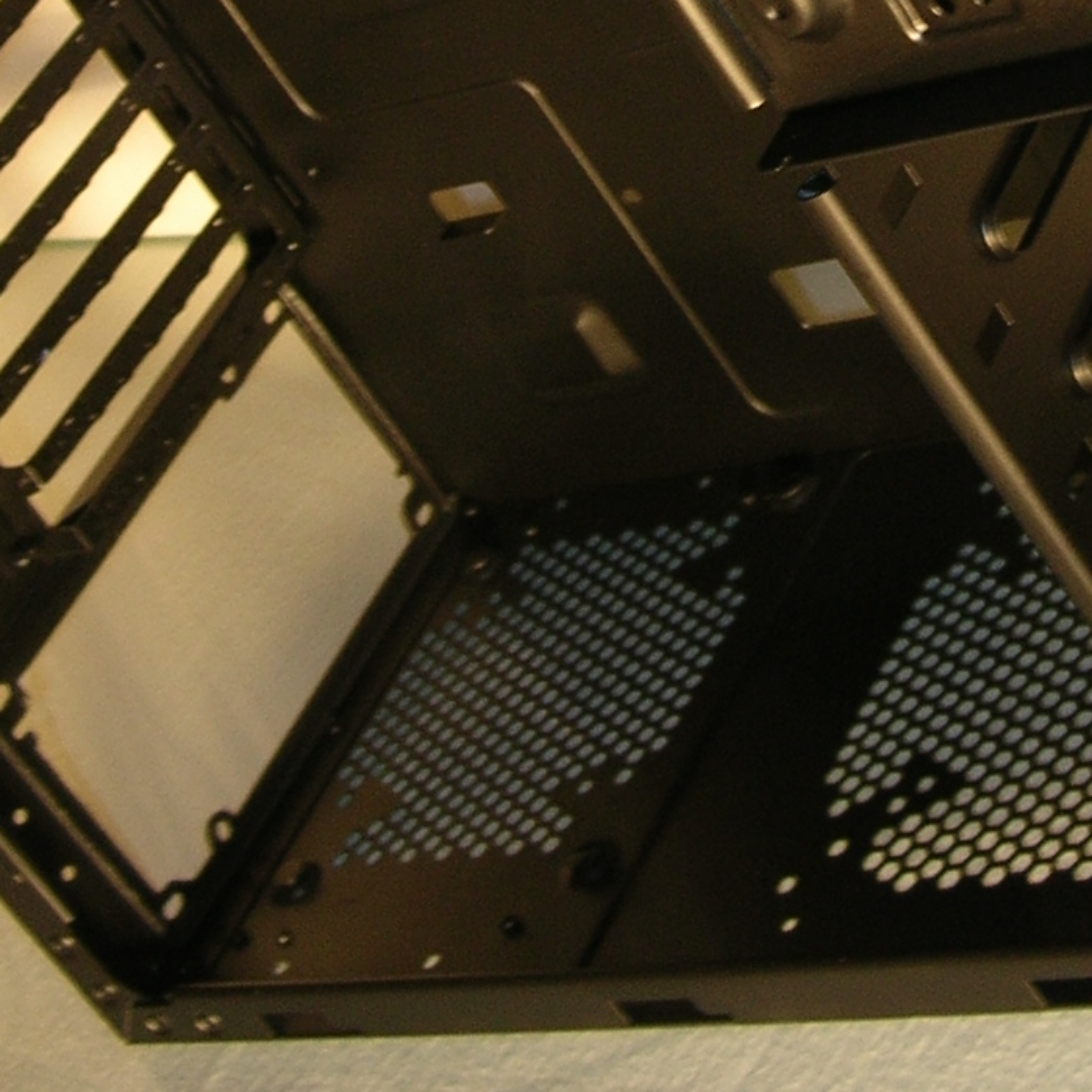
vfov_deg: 15.8
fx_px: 3712
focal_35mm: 104
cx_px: 908
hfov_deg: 16.6
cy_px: -376
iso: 50
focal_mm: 6
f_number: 2.7
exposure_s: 1/30
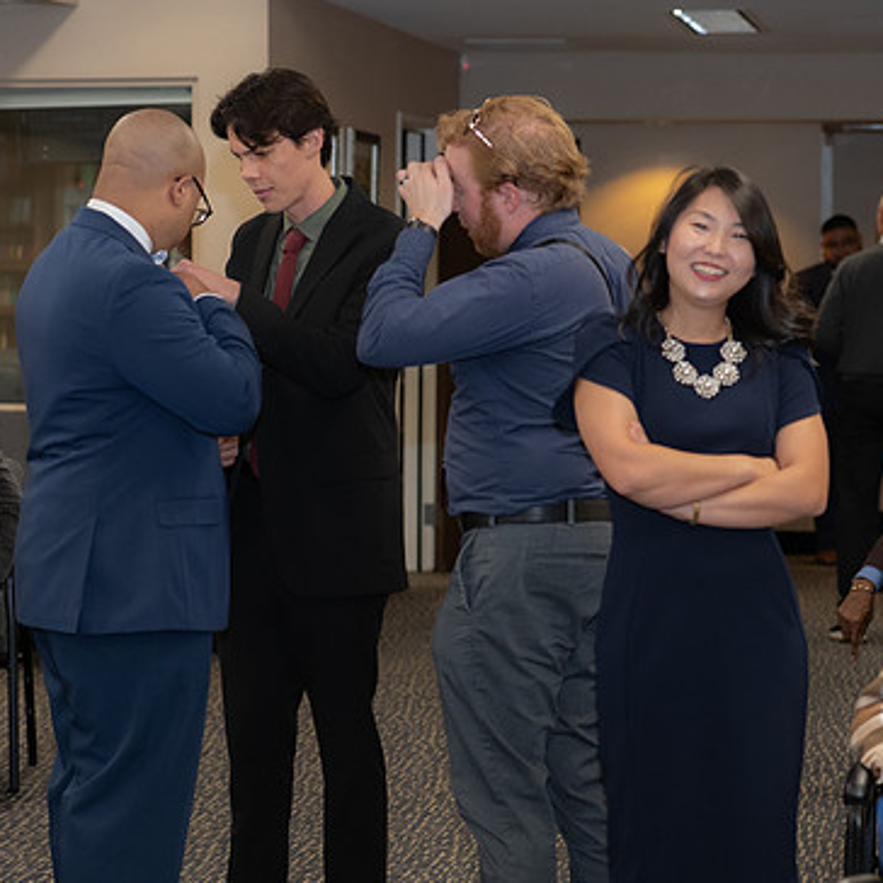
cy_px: 472
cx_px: 361
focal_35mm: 114
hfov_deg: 15.3
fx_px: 3290
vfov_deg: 15.3
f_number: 4
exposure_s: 1/160
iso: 2500
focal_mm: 70
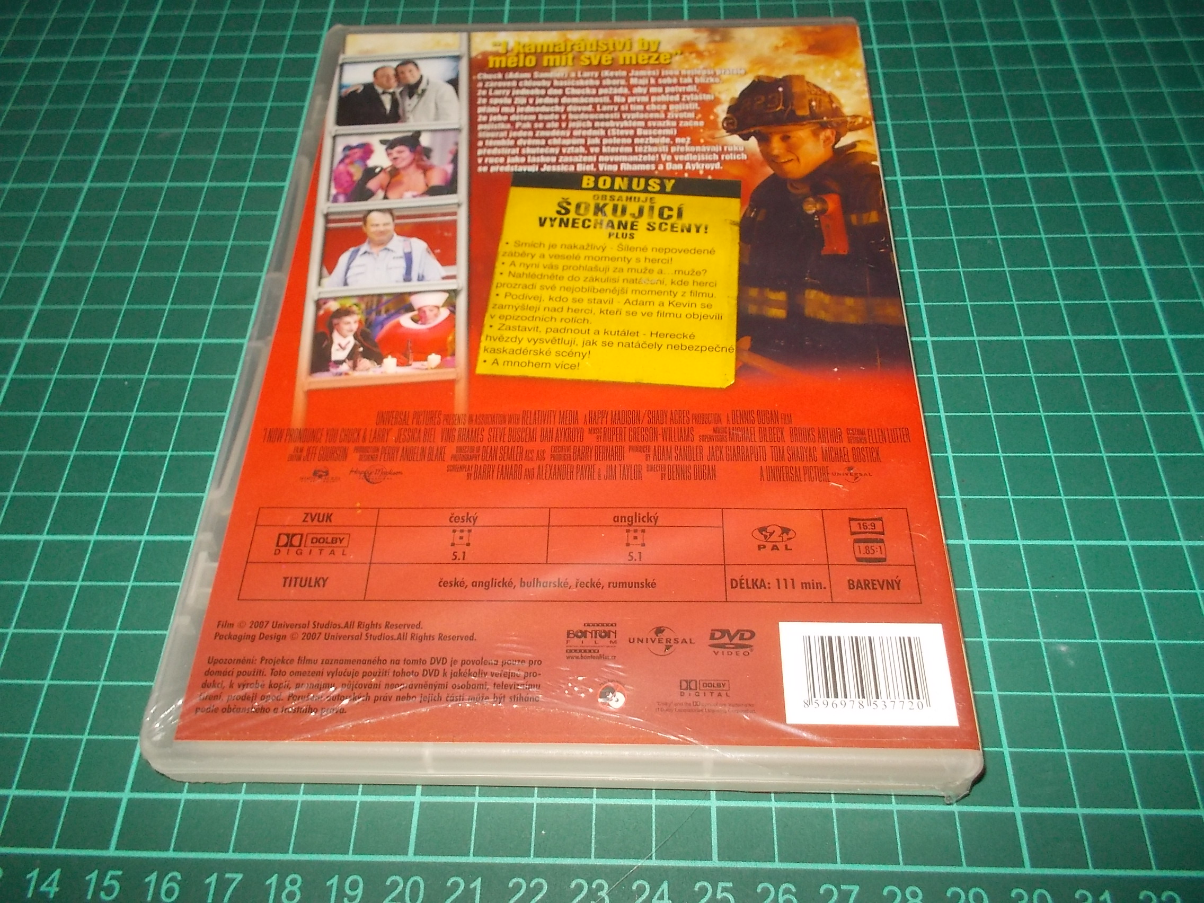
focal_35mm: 29
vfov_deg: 48.2
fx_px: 1009
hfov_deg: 61.7
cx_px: 602
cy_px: 452
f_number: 3.3
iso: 200
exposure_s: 1/30
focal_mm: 4.1
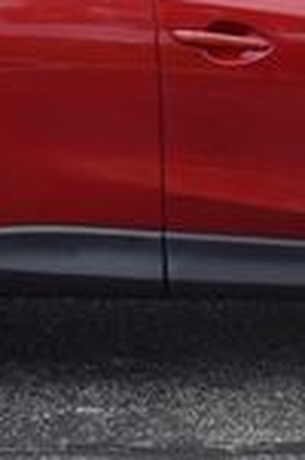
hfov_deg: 8.9
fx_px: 1953
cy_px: -84
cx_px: 256
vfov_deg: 13.1
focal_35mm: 153
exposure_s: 1/250
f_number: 8
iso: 125
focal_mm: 24
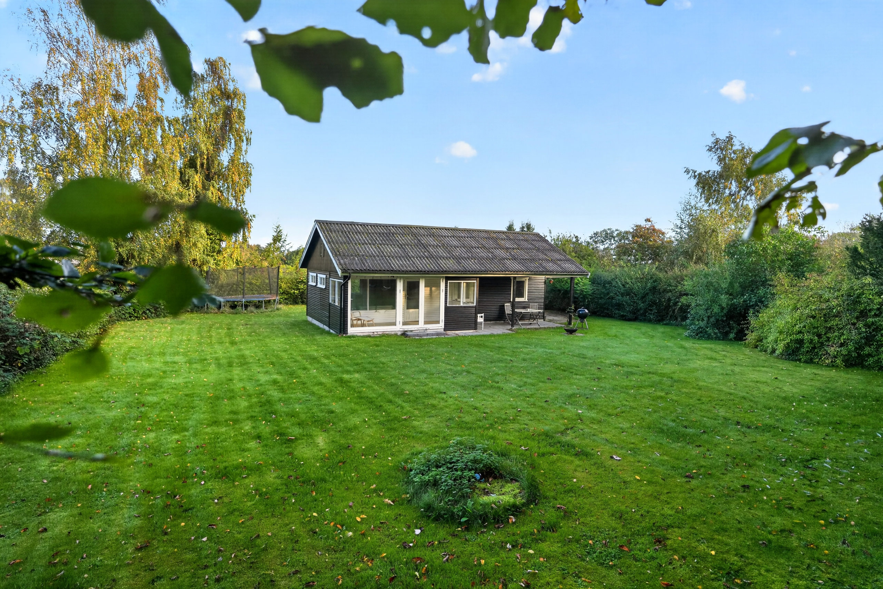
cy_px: 294
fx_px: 466
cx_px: 442
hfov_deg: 86.9
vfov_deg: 64.5
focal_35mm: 19
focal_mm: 19
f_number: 2.8
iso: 400
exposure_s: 1/500
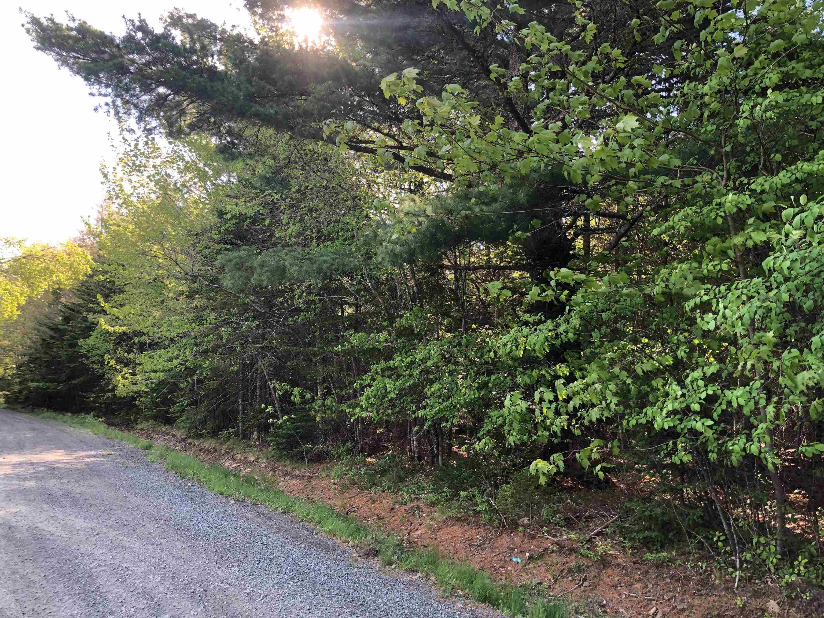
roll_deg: -0.5
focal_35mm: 28
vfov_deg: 49.7
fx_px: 667
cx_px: 412
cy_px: 309
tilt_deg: +6.7
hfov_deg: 63.4
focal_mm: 3.99
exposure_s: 1/120
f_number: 1.8
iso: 25
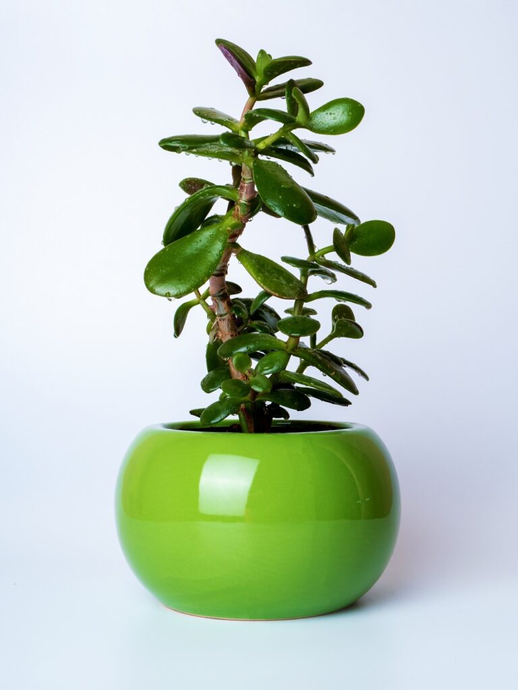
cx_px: 259
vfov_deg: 38.2
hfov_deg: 29.1
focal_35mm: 50
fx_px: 998
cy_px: 345
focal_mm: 25
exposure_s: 1/200
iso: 200
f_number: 11
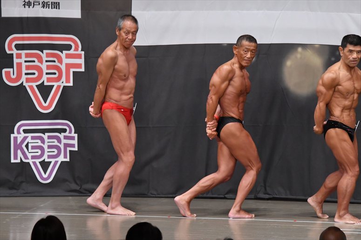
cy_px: 120
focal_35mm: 240
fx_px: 2406
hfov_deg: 8.6
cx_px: 180
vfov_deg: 5.7
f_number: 5.6
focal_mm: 160
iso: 5000
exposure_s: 1/400
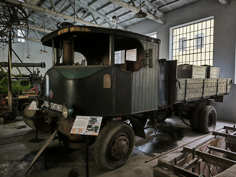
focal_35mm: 24
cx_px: 118
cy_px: 88
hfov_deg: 71.6
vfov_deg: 56.8
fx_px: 164
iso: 640
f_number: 1.9
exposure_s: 1/50
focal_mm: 6.92
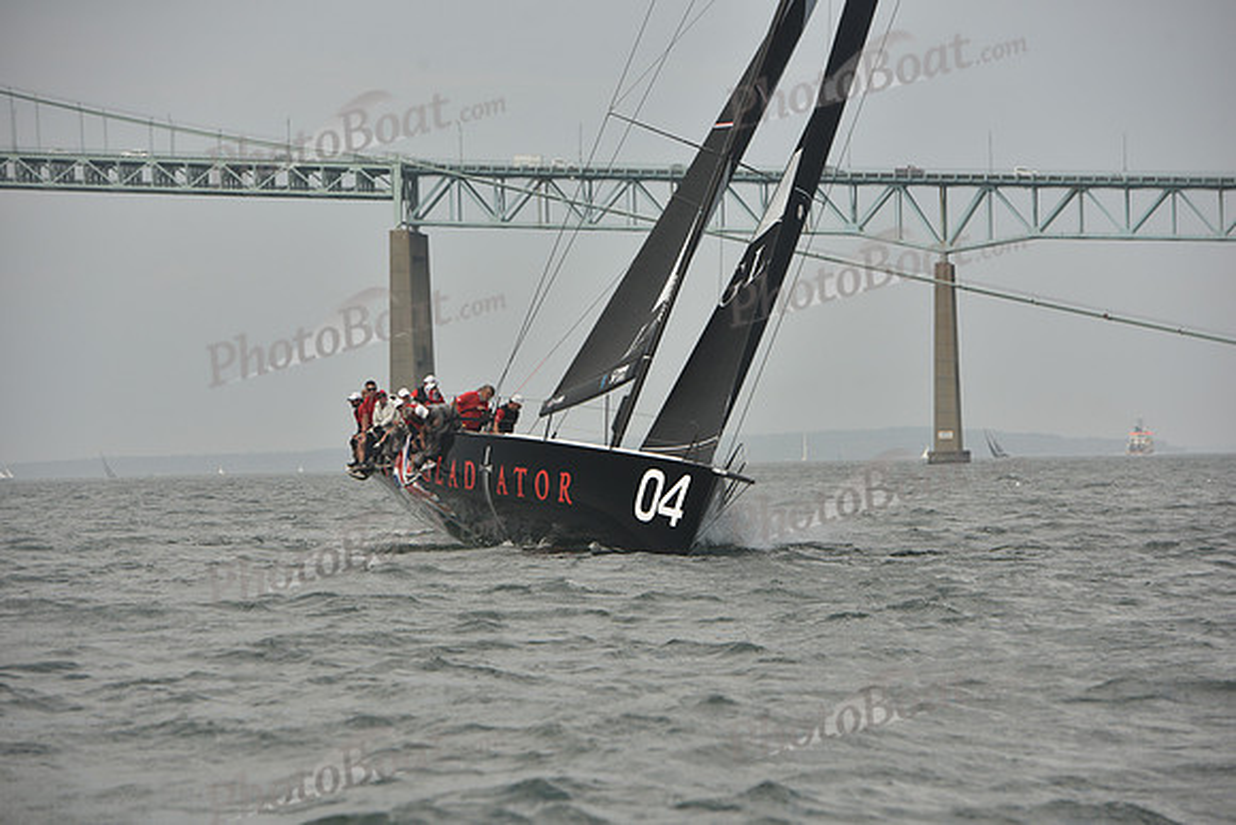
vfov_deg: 8.1
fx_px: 5838
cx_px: 618
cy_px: 412
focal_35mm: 170
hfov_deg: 12.1
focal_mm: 170
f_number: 6.3
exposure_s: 1/640
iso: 250
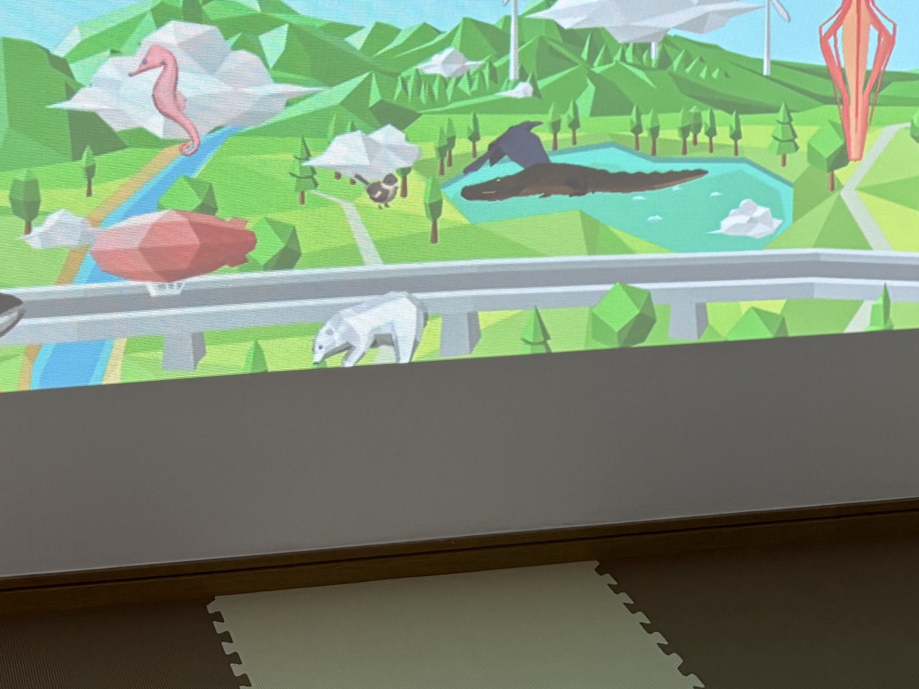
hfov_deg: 25.7
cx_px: 246
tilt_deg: -3.8
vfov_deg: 18.2
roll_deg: +0.1
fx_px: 1991
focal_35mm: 75
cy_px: -227
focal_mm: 5.96
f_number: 1.6
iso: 50
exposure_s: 1/122
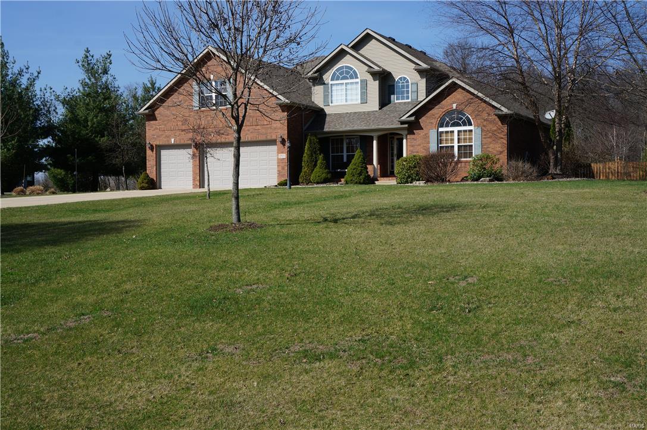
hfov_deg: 43.7
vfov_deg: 29.8
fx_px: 808
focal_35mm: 45
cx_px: 324
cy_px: 215
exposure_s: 1/125
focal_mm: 30
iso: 100
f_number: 13
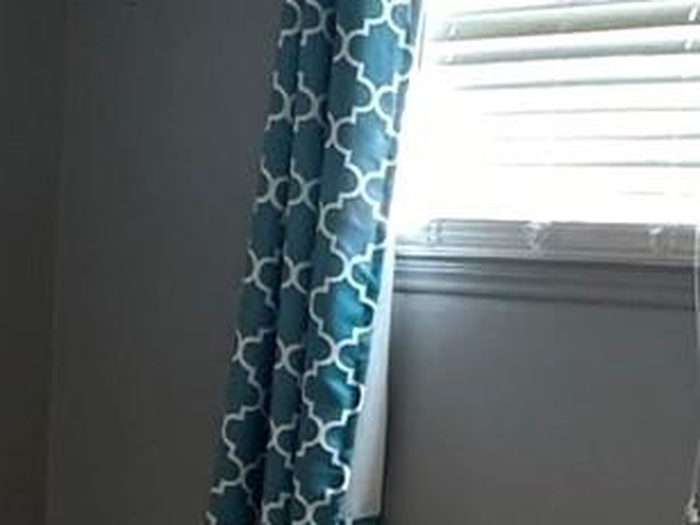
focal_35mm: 93
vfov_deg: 15.2
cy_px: 675
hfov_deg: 19.7
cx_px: -155
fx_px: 1881
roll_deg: -1.7
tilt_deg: -14.9
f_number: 2.2
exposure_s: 1/60
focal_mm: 2.22
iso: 250
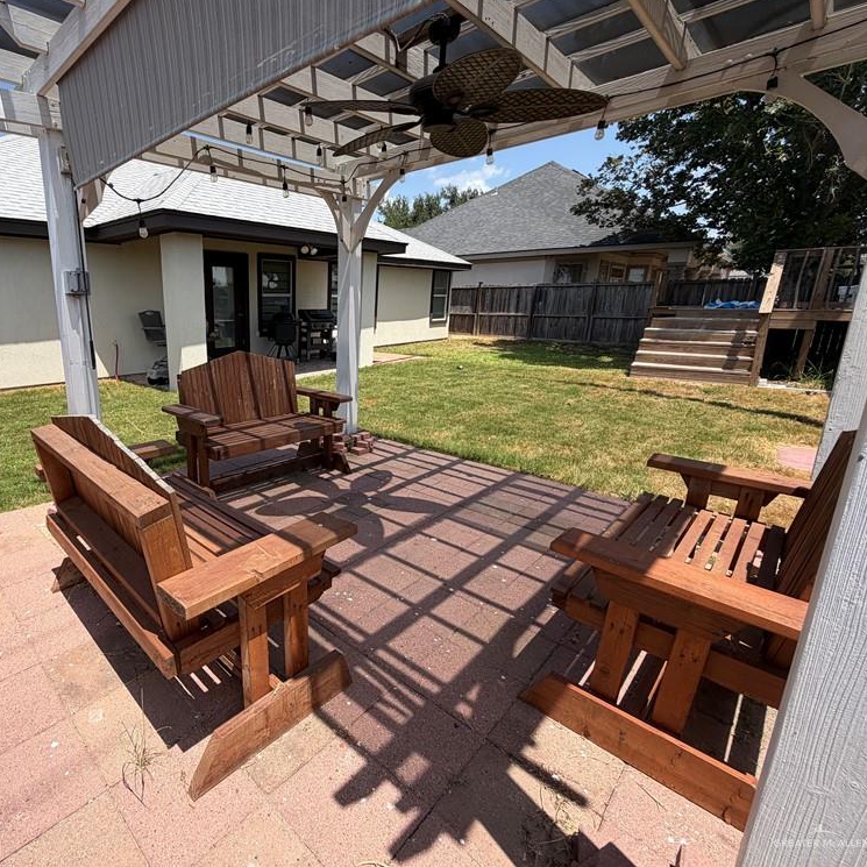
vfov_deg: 83.9
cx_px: 284
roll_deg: +0.8
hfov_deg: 81.0
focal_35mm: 17
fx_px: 482
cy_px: 421
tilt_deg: -13.6
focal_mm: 2.22
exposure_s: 1/770
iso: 25
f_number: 2.2
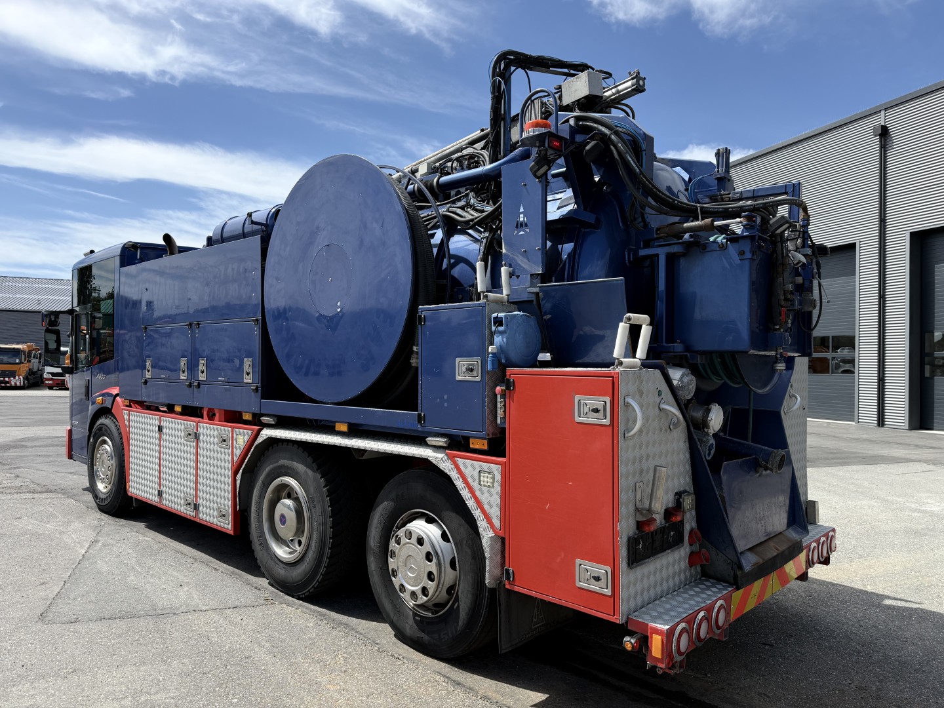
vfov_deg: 56.8
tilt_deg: +1.8
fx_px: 654
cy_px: 354
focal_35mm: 24
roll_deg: -1.5
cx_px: 472
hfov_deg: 71.6
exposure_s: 1/2611
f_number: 1.78
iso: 100
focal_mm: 6.76
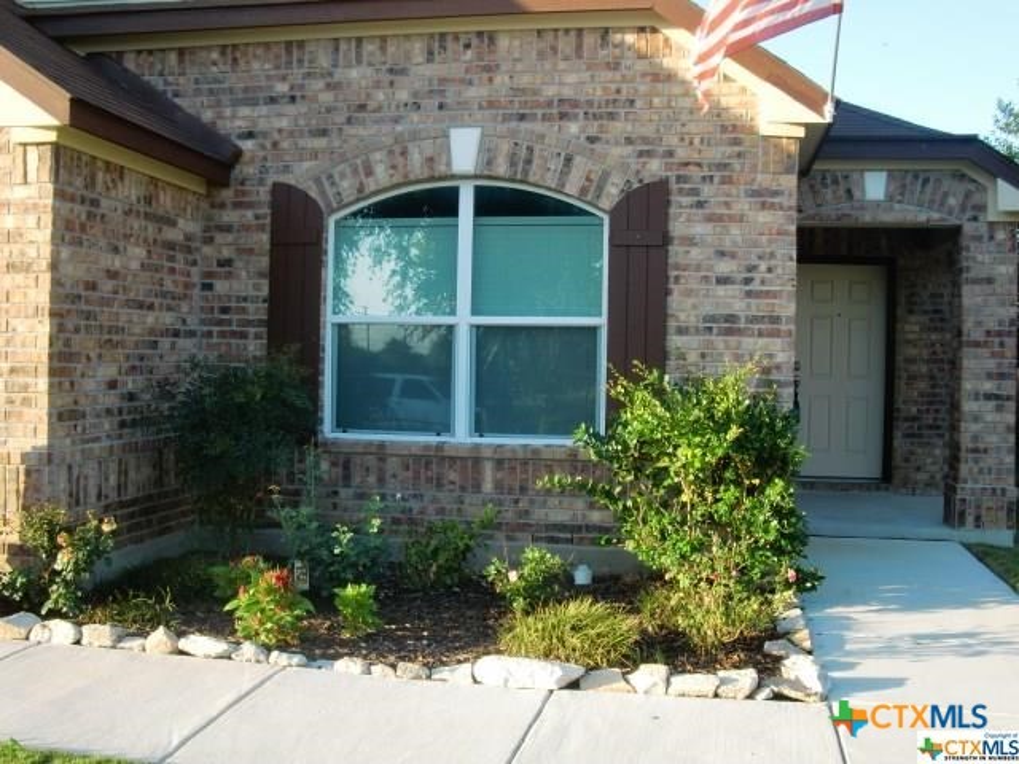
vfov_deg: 37.7
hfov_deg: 49.0
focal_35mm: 38
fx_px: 1119
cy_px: 382
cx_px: 510
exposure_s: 1/80
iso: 64
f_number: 3.9
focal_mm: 6.66
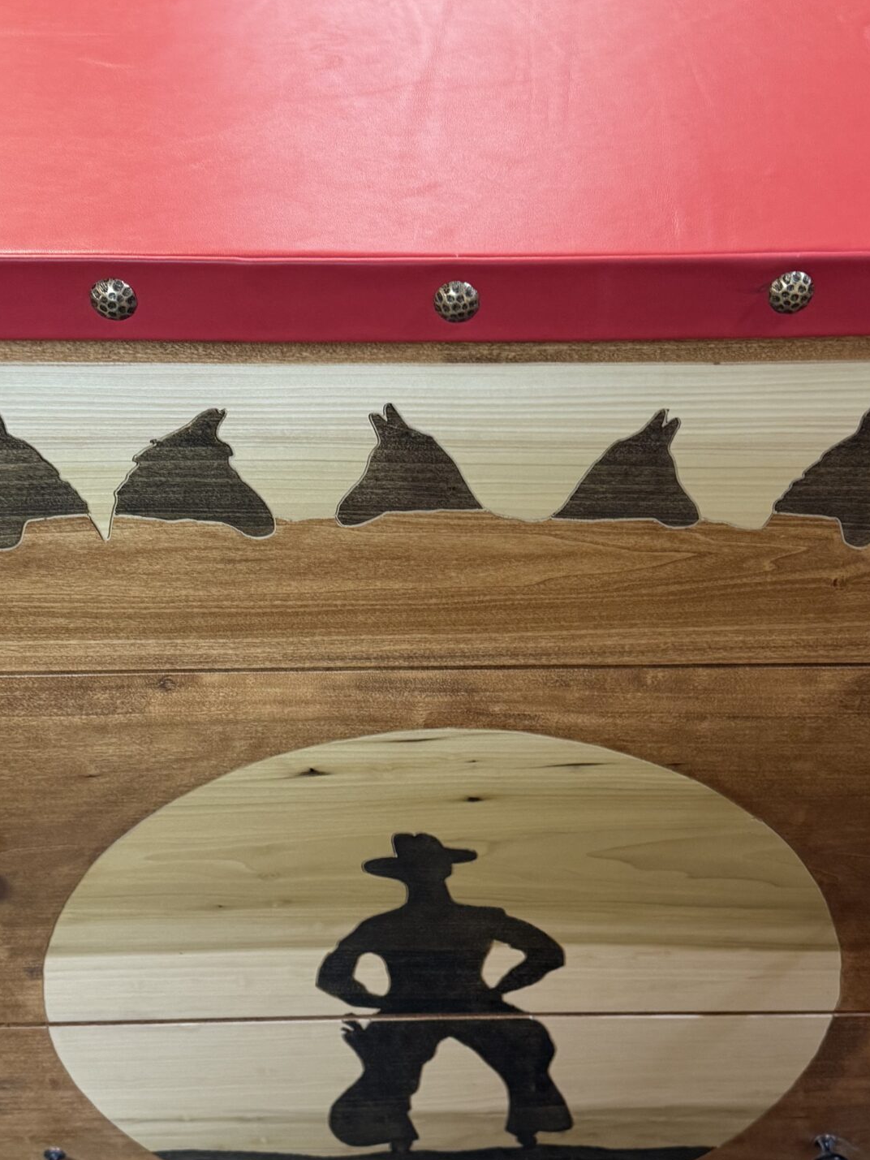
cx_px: 438
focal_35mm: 43
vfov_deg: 43.8
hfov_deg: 33.6
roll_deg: +1.1
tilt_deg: -39.1
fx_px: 1441
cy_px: 592
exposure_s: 1/60
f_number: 1.78
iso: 250
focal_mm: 6.76
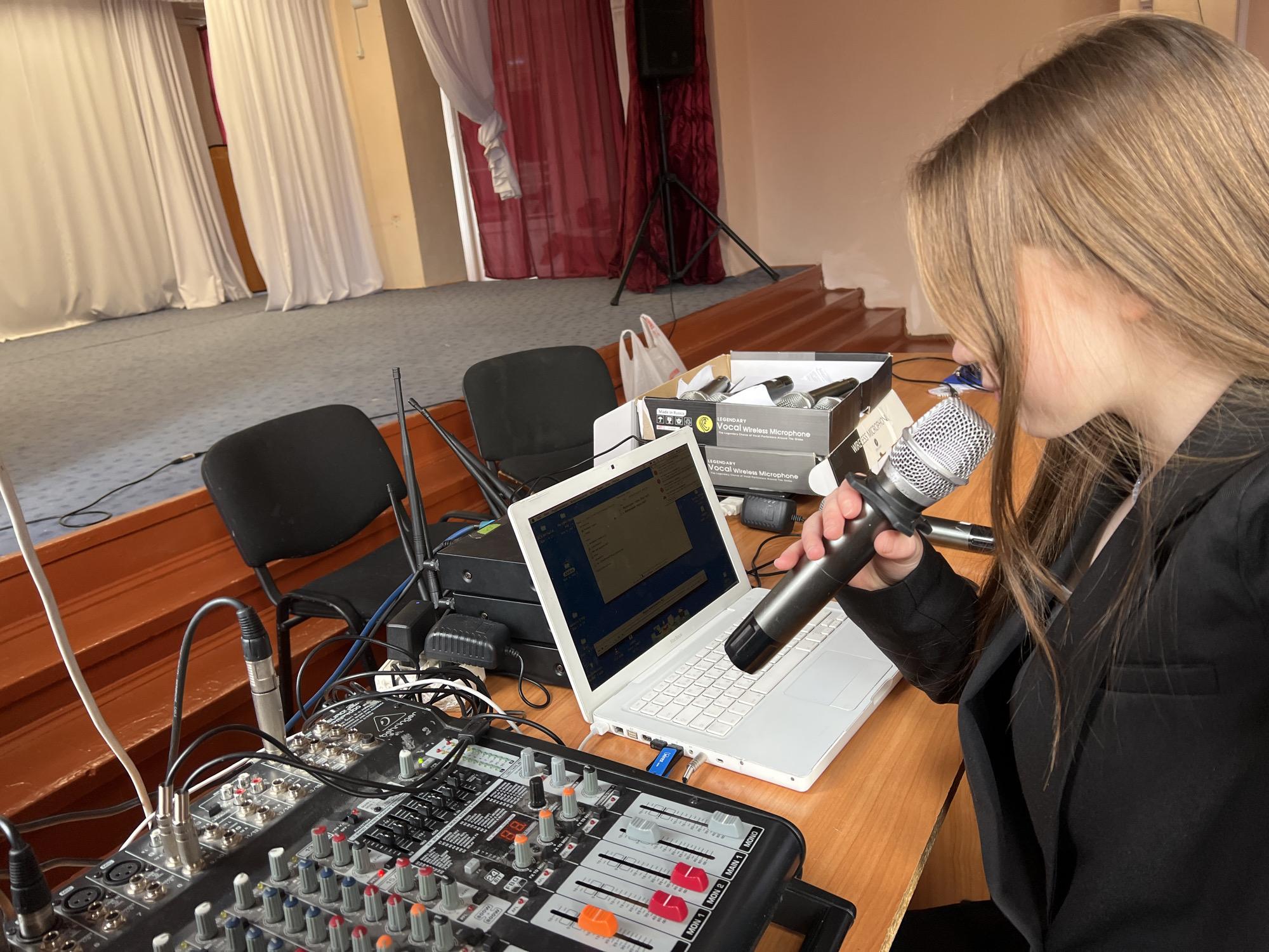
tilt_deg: -18.8
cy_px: 476
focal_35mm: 26
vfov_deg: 53.1
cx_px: 634
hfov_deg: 67.3
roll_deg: +5.6
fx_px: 953
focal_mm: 5.7
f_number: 1.5
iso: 64
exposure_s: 1/121
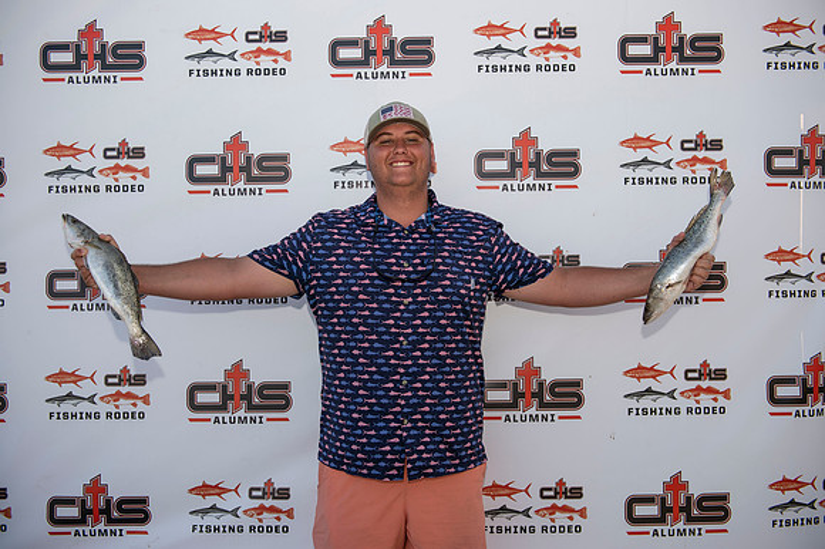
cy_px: 274
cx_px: 412
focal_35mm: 36
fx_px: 824
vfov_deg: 36.8
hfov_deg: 53.2
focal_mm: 36
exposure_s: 1/250
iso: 50
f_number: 4
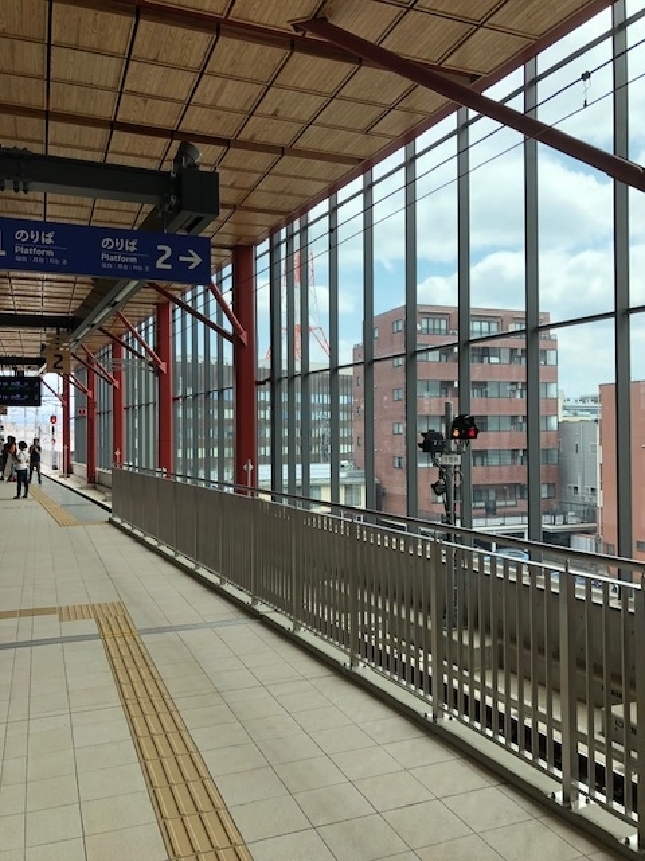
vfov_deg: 61.7
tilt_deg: +1.2
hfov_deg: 48.2
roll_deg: +0.5
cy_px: 430
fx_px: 720
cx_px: 322
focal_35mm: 29
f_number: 1.8
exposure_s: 1/657
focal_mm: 3.99
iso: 20
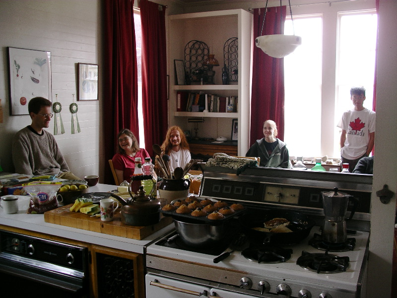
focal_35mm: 37
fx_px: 424
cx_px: 198
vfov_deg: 38.7
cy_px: 149
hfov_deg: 50.1
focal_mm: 7.8
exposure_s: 1/61
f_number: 2.8
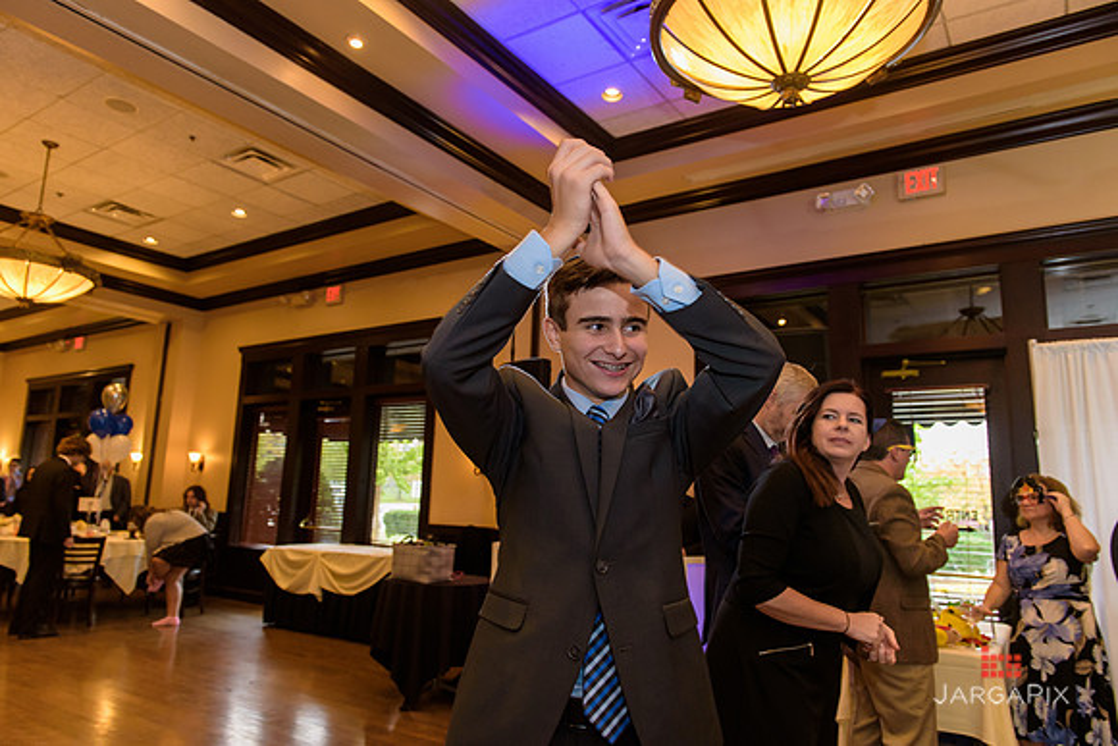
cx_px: 559
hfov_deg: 73.7
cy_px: 373
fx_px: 745
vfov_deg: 53.2
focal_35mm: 24
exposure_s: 1/125
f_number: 3.2
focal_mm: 24
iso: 1600
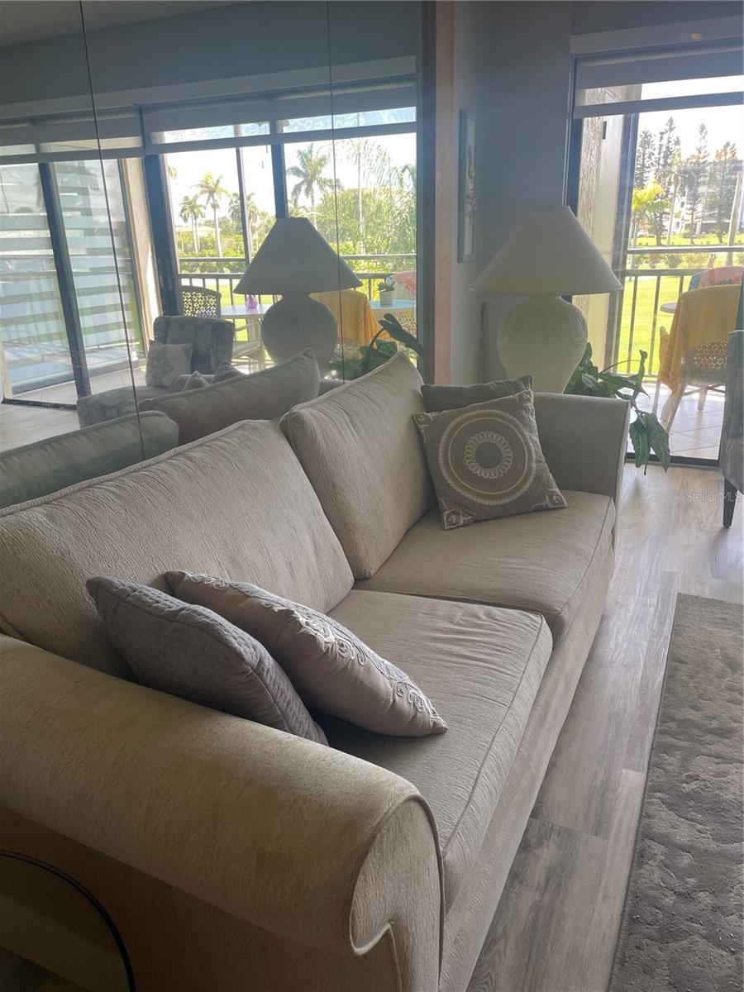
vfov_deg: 67.3
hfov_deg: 53.1
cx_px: 372
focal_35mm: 26
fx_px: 745
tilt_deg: -19.2
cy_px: 496
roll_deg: +2.0
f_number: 1.6
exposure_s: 1/121
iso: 64
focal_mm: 4.2
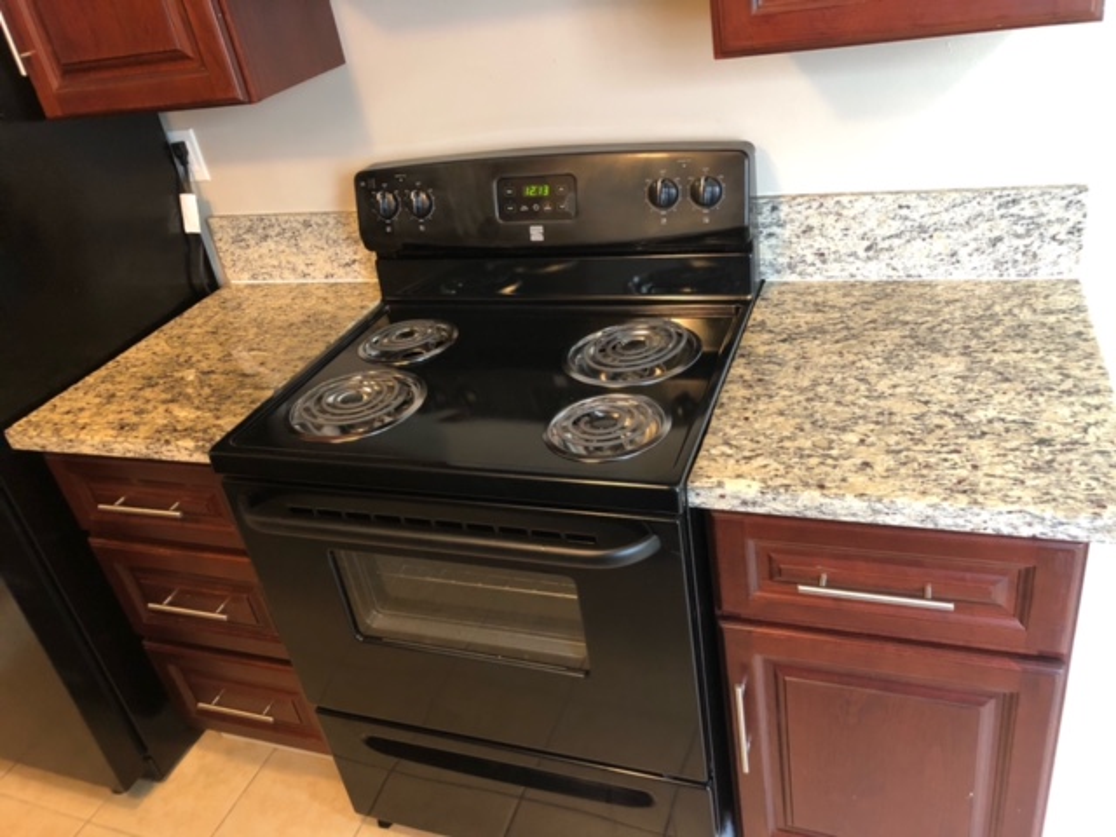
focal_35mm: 28
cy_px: 418
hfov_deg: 63.4
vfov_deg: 49.7
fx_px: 903
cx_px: 558
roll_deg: +10.5
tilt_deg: -29.7
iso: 100
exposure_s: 1/13
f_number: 1.8
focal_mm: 3.99
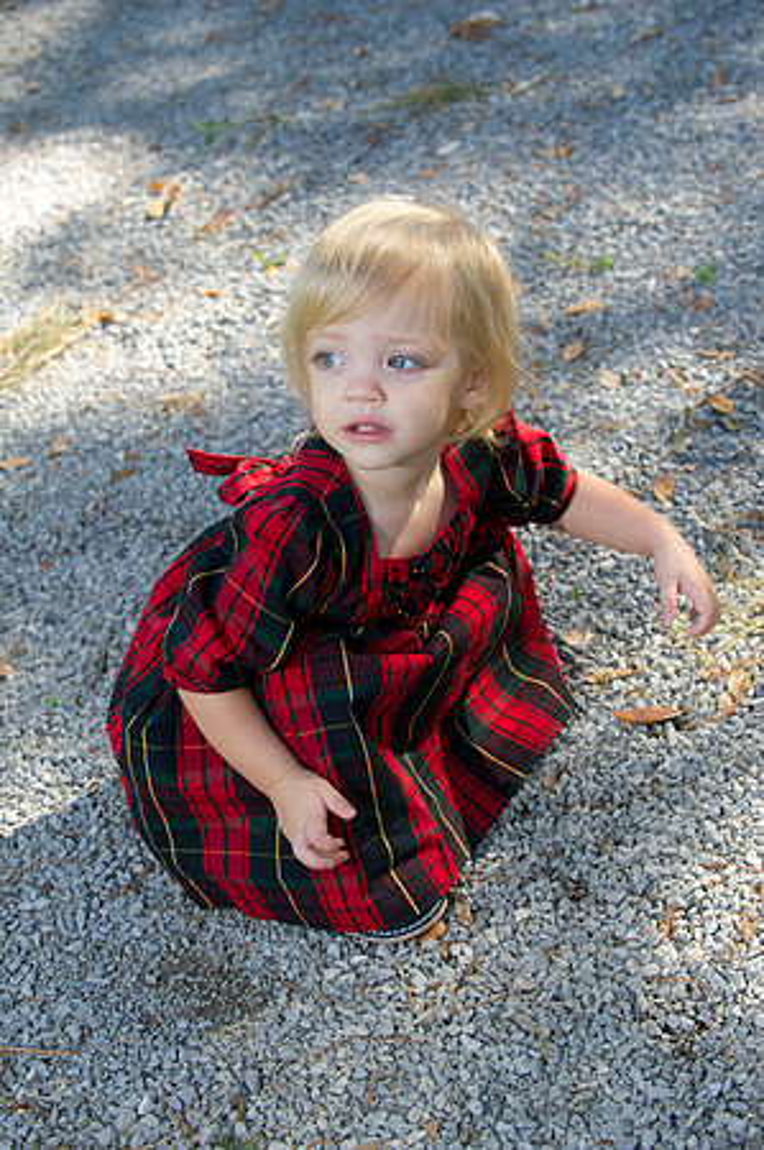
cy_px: 575
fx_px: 2233
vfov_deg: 28.9
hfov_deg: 19.4
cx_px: 382
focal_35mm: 70
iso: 250
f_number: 5
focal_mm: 70
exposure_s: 1/100
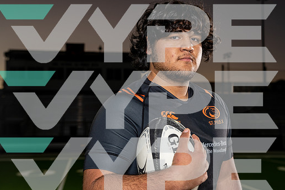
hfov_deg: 35.6
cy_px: 100
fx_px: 444
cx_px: 138
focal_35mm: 56
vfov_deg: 24.2
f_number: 4.5
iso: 160
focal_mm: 50
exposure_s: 1/250
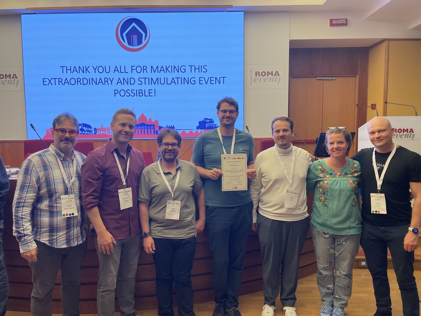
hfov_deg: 67.3
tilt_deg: -4.6
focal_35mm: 26
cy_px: 158
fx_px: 316
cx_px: 210
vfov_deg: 53.1
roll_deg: +0.9
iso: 125
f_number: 1.6
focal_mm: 4.2
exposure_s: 1/100
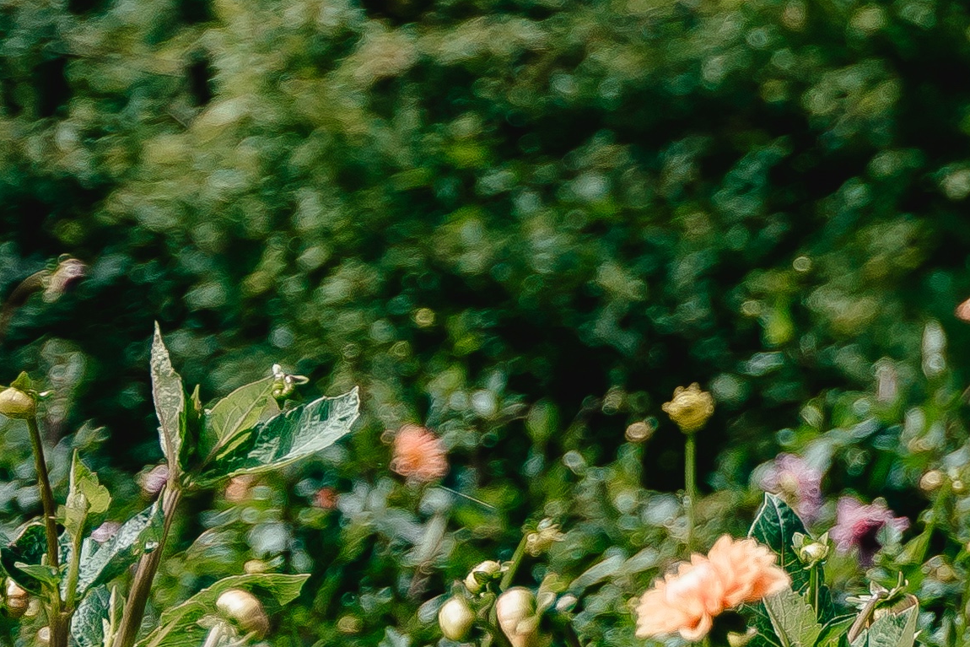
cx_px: 2666
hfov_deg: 7.2
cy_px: 132
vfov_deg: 5.2
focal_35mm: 262
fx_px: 7070
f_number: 2.8
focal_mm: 43.9
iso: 100
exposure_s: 1/2500
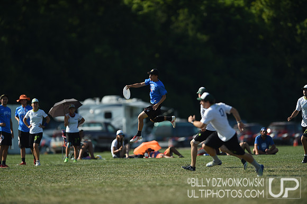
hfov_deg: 5.2
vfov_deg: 3.4
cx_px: 154
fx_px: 3406
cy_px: 102
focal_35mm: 400
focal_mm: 400
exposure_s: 1/2000
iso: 100
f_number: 2.8
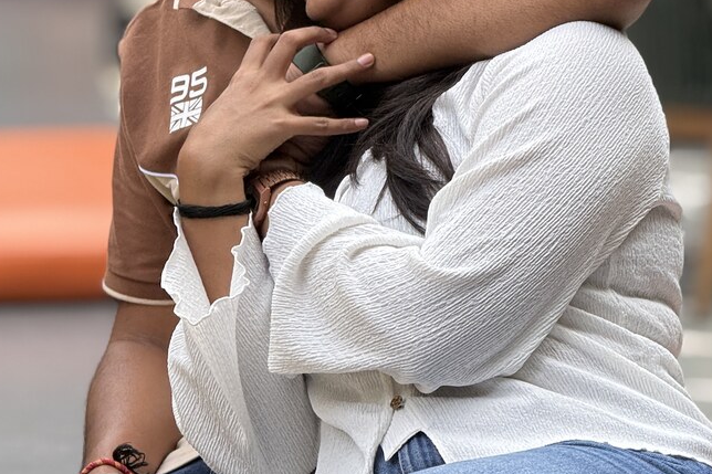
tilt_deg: -4.6
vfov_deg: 5.7
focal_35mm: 241
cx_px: 394
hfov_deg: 8.5
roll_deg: -0.1
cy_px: 18
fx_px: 4765
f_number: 2.8
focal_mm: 15.66
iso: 50
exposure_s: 1/148
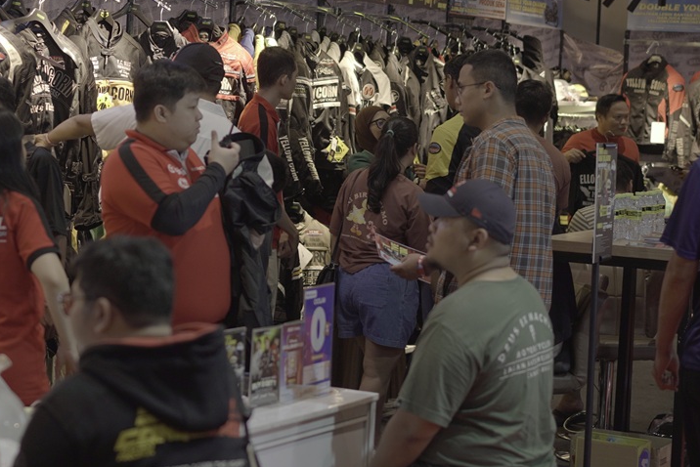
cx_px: 149
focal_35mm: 99
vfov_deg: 13.8
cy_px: 81
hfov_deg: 20.4
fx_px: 1925
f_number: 1.4
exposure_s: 1/125
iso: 500
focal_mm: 35
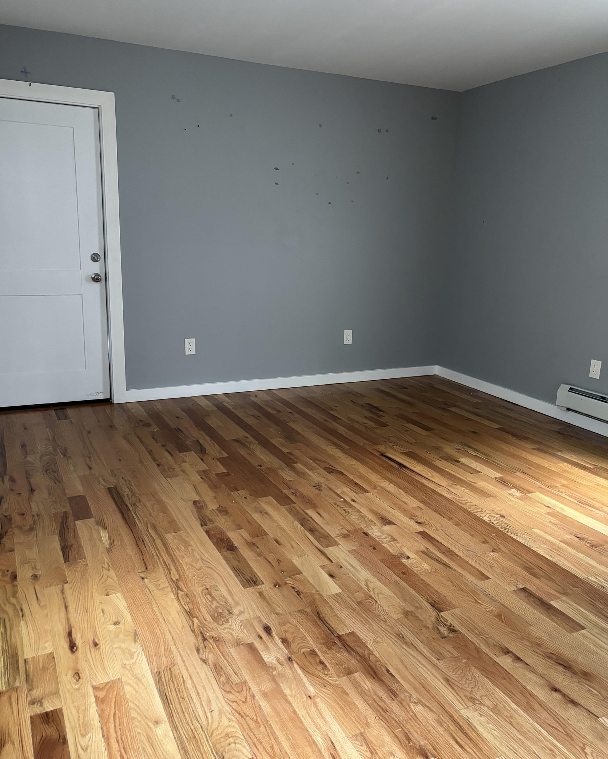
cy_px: 373
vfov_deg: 62.2
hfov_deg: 51.5
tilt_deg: -13.1
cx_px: 300
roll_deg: -3.1
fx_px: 630
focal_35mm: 28
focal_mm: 5.96
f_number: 1.6
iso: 400
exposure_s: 1/40
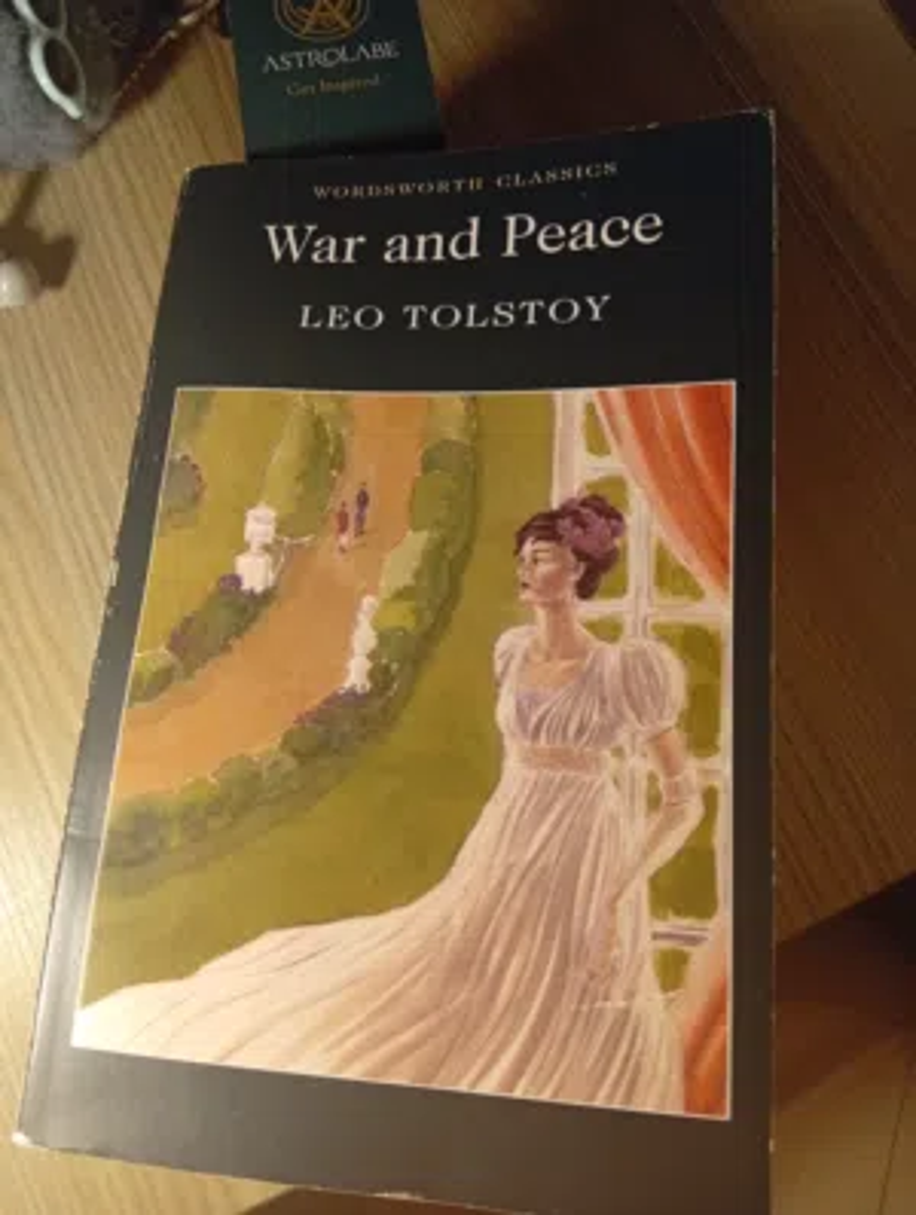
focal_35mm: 26
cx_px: 458
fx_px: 914
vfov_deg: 67.2
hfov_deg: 53.2
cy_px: 608
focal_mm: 3.96
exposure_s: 1/50
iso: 194
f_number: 1.8
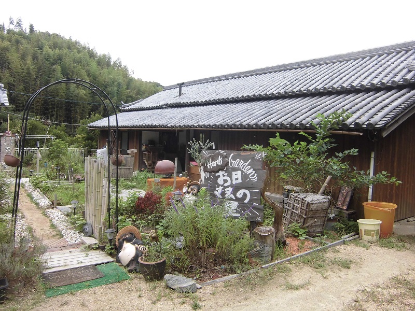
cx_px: 208
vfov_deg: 53.1
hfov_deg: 67.3
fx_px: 312
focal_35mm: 26
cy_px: 156
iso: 100
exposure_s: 1/320
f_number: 2.8
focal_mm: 4.7
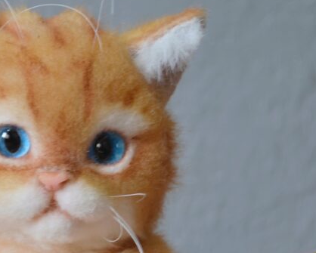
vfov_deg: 9.3
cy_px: 233
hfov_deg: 11.6
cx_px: 58
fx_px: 1544
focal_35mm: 165
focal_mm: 48
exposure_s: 1/8
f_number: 5.6
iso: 100
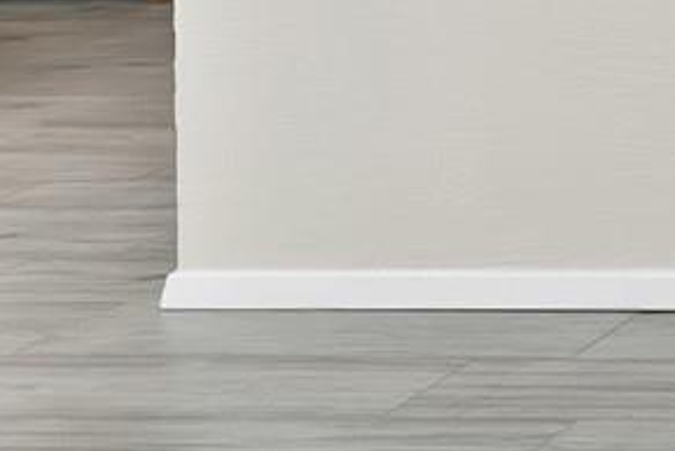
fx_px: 1557
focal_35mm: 83
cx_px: 1754
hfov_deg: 13.7
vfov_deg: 14.5
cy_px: -366
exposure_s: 1/2
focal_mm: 12
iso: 640
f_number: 9
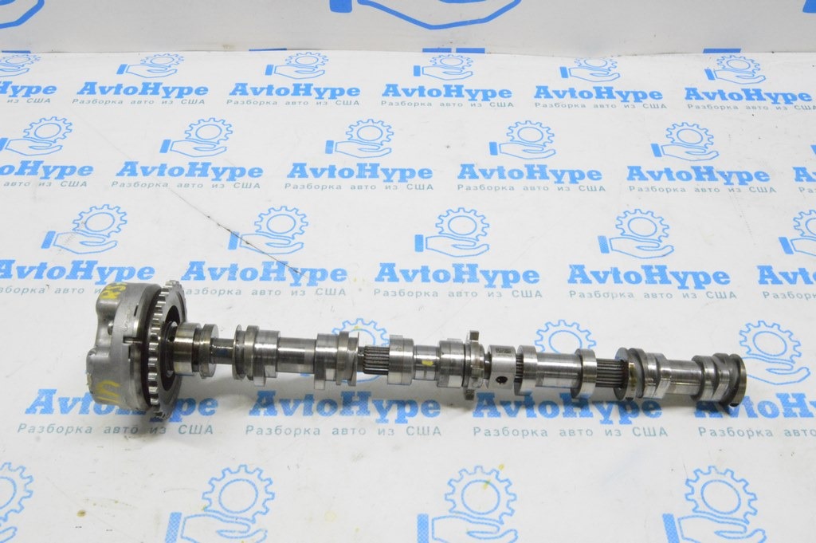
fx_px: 815
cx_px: 408
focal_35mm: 36
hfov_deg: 53.2
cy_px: 272
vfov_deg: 36.8
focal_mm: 24
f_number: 20
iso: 6400
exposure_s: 1/20
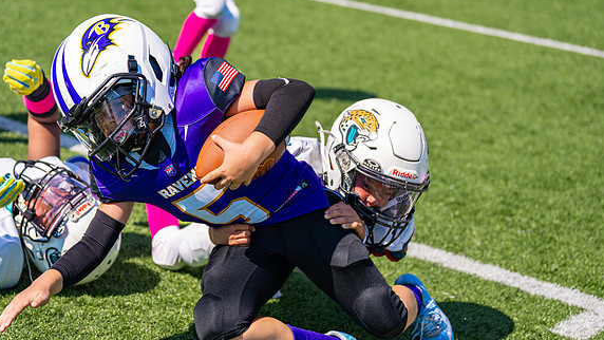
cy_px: 160
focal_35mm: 87
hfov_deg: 24.4
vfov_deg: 13.9
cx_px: 257
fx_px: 1394
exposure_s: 1/2000
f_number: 2.8
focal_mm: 70
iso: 100
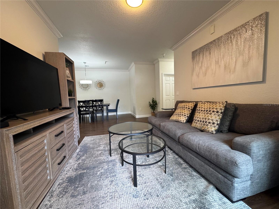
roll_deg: +2.4
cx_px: 140
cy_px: 104
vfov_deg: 85.7
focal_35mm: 14
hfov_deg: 102.1
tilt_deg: -4.7
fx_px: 113
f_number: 2.2
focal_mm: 2.22
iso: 250
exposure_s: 1/60
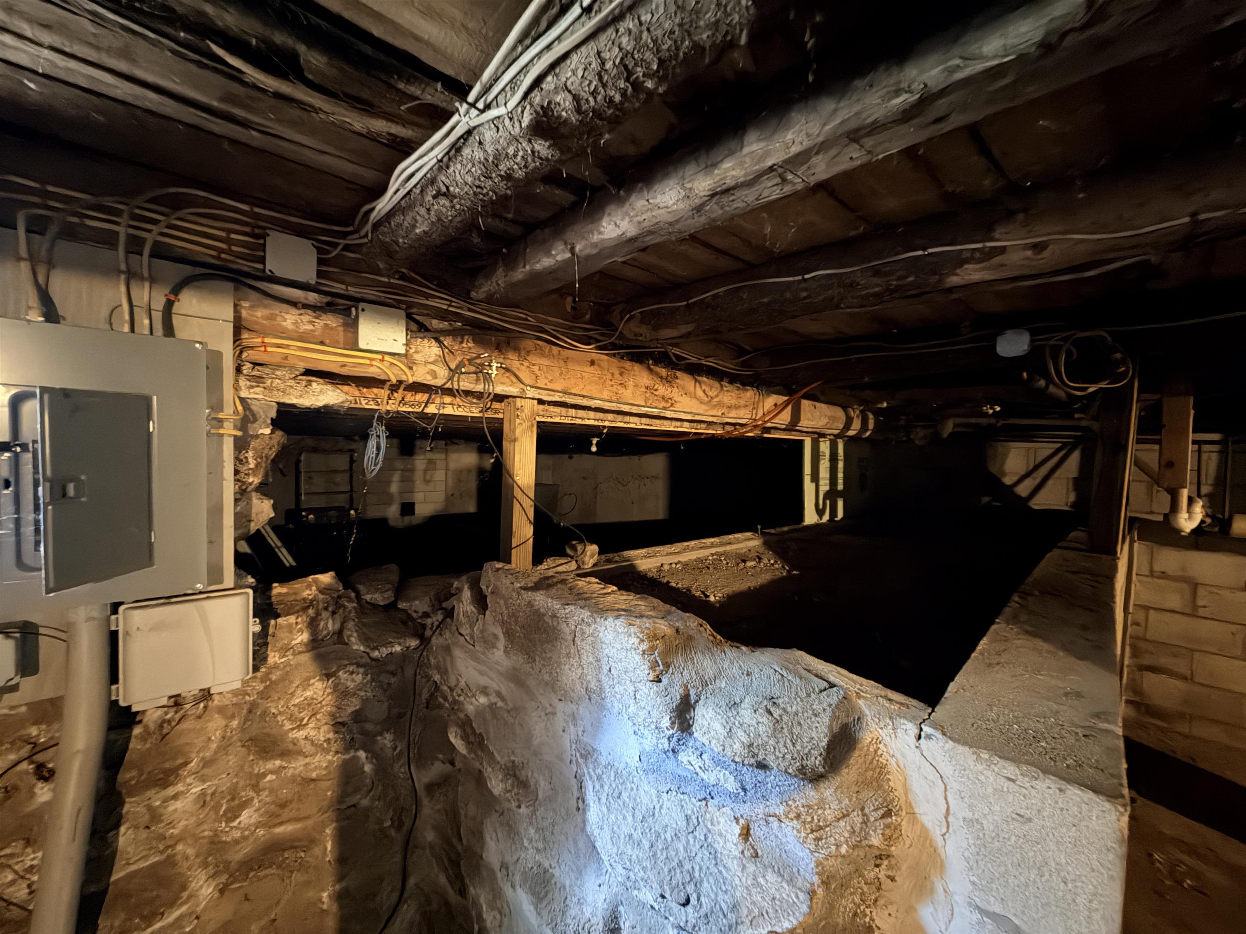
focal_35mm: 14
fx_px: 504
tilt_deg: -2.2
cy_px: 467
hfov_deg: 102.1
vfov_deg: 85.7
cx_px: 623
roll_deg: -1.1
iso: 1600
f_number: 2.2
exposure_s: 1/6
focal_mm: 2.22
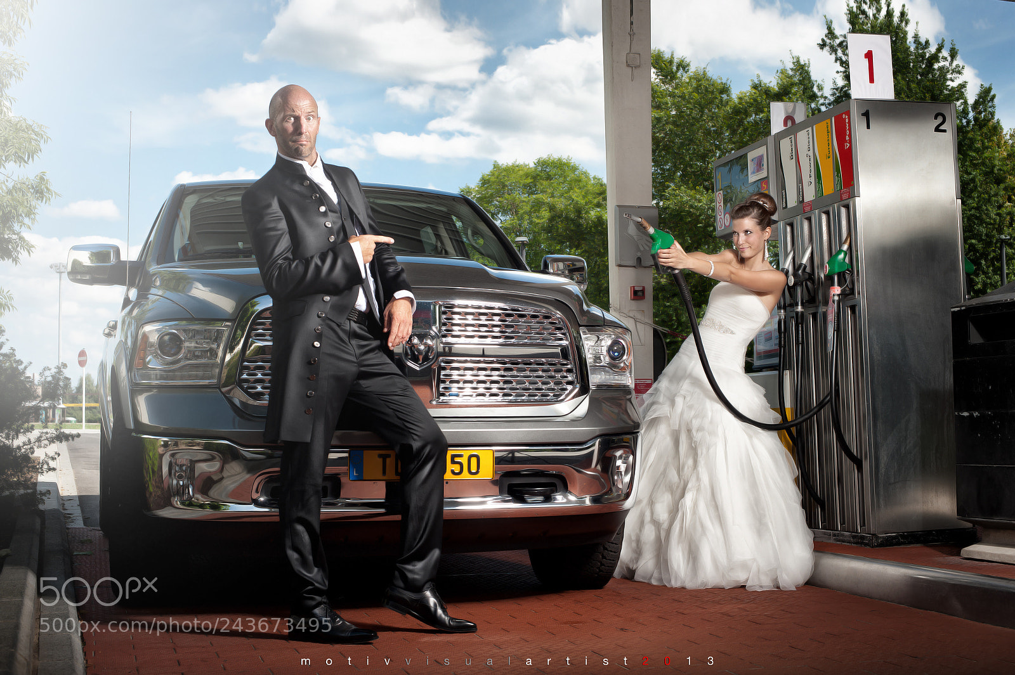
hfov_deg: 39.6
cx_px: 508
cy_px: 338
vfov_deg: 27.0
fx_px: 1409
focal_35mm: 50
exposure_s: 1/200
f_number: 9
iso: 100
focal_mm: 50
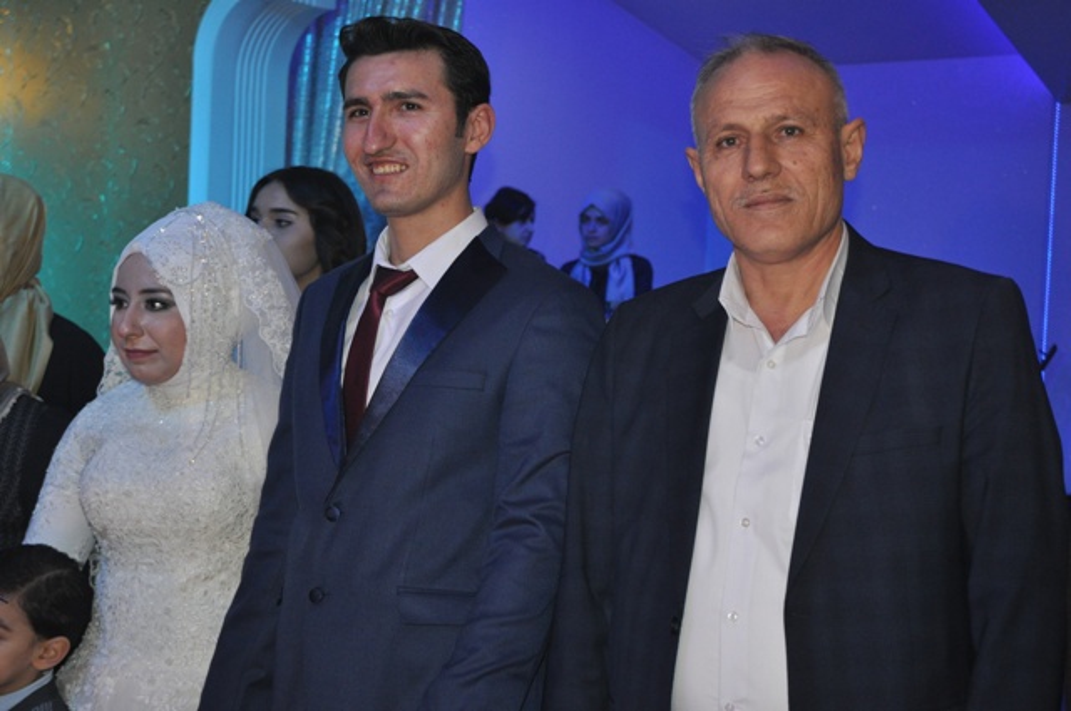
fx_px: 1783
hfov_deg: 33.4
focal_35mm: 60
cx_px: 536
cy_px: 356
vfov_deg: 22.6
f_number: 4.2
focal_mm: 40
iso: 800
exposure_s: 1/60
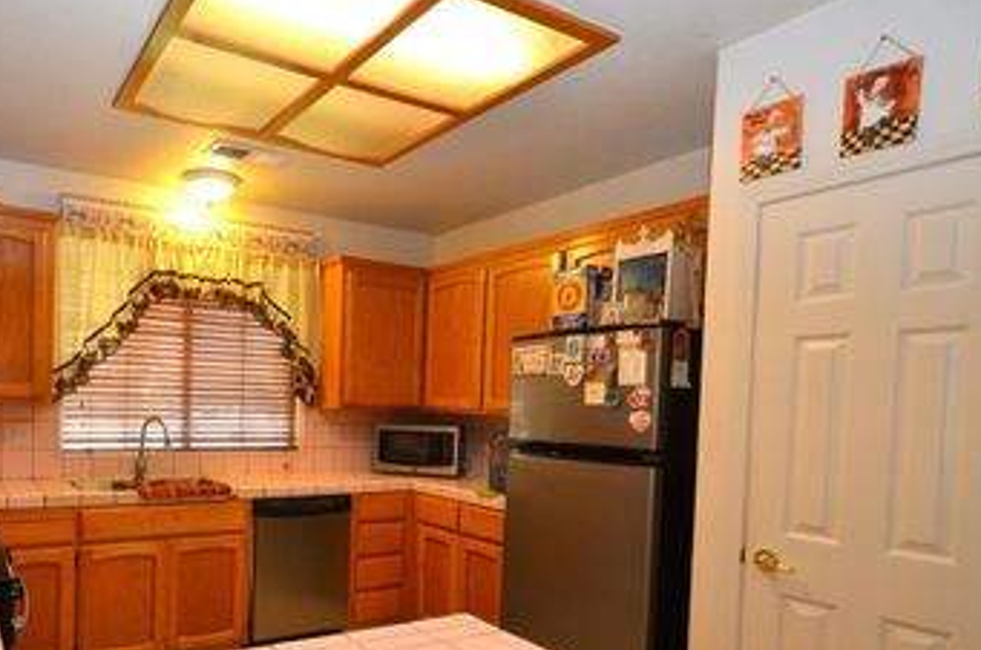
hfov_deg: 74.8
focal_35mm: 22
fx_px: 598
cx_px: 285
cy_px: 421
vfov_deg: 56.1
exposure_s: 1/60
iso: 560
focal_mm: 10
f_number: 4
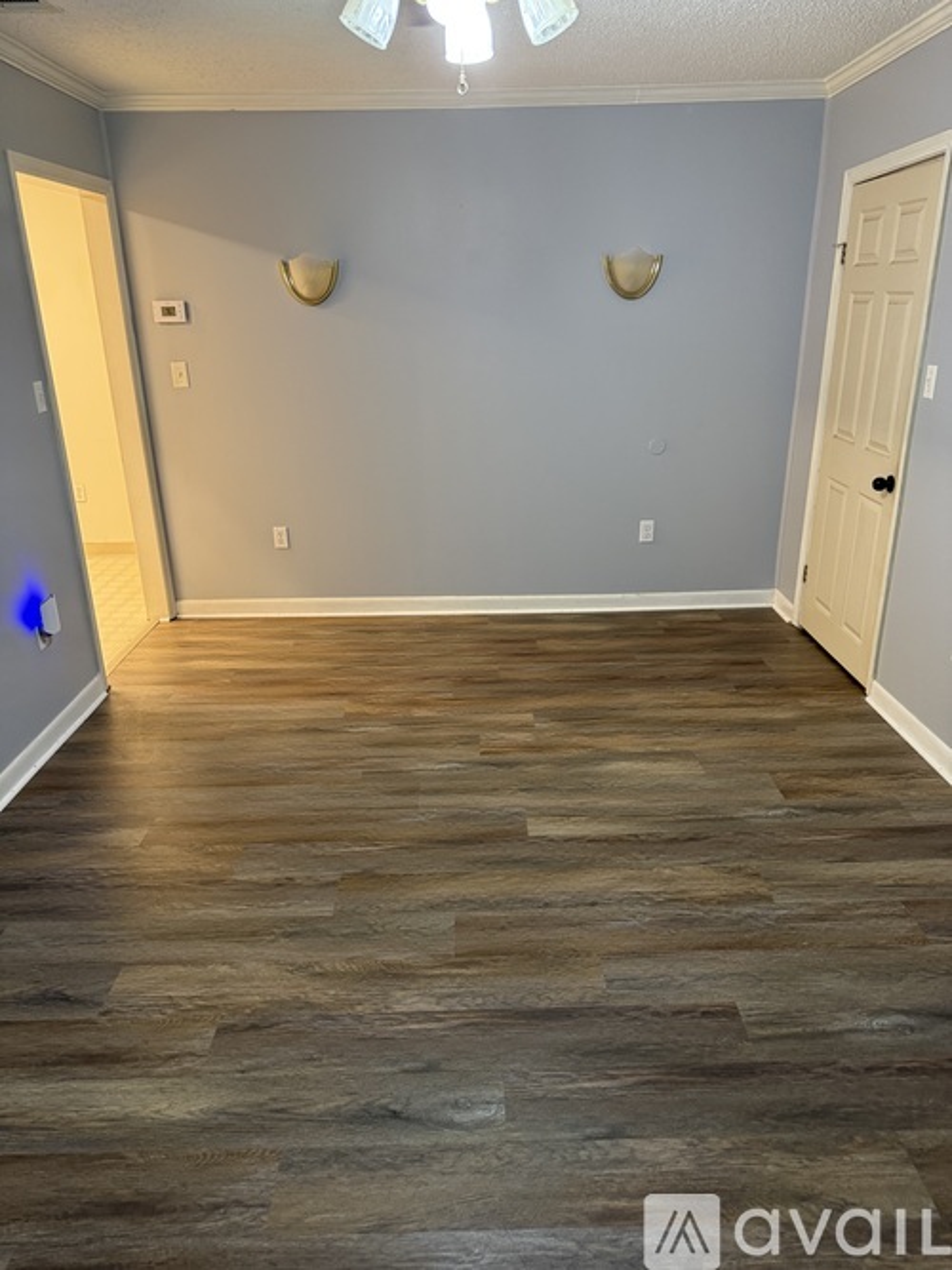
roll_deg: +1.8
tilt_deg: -21.2
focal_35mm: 24
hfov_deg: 56.8
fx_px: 880
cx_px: 476
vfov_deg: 71.6
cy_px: 635
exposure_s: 1/60
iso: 320
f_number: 1.78
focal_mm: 6.76
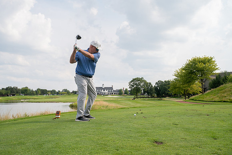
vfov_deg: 35.9
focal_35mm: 37
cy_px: 78
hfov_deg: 51.8
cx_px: 116
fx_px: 239
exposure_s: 1/1000
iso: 250
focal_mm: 37
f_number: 6.3
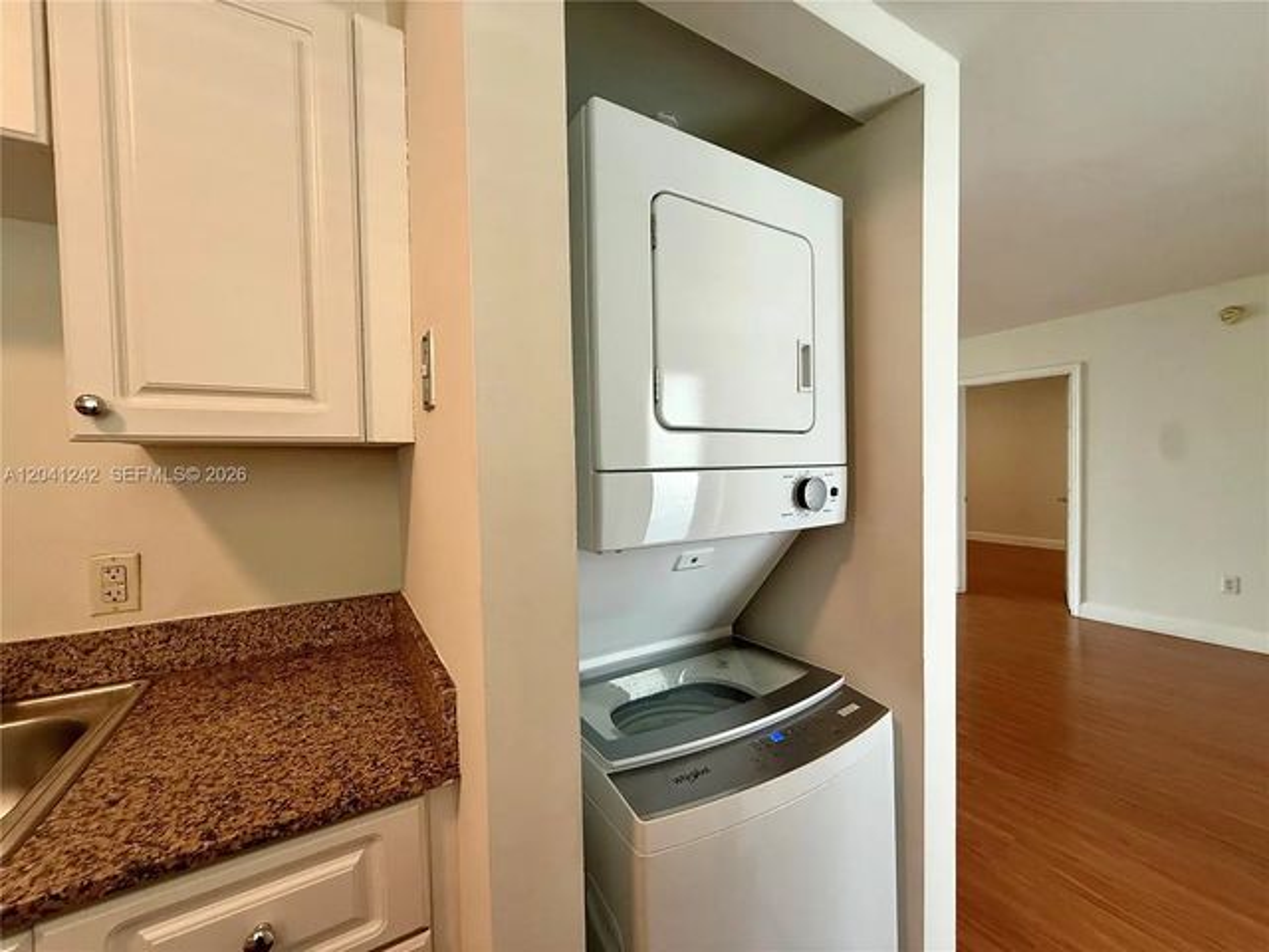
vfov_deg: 85.7
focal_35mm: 14
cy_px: 476
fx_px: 513
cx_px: 634
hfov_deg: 102.1
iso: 200
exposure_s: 1/120
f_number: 2.2
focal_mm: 2.22
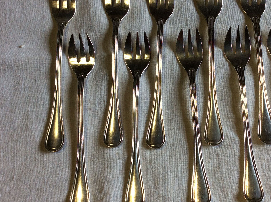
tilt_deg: -78.0
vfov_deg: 32.8
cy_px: 102
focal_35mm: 44
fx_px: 344
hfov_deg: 42.4
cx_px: 181
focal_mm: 3.3
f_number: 2.4
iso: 64
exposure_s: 1/25
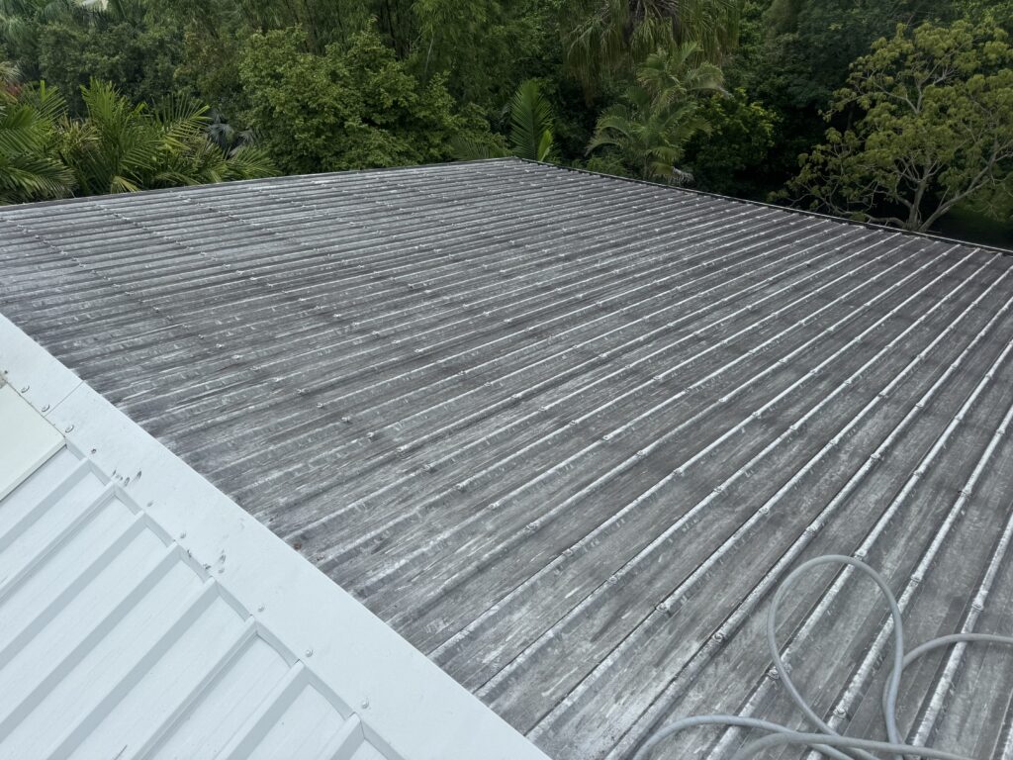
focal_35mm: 24
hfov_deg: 71.6
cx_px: 506
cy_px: 380
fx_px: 702
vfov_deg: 56.8
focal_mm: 6.76
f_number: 1.78
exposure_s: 1/2041
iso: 80
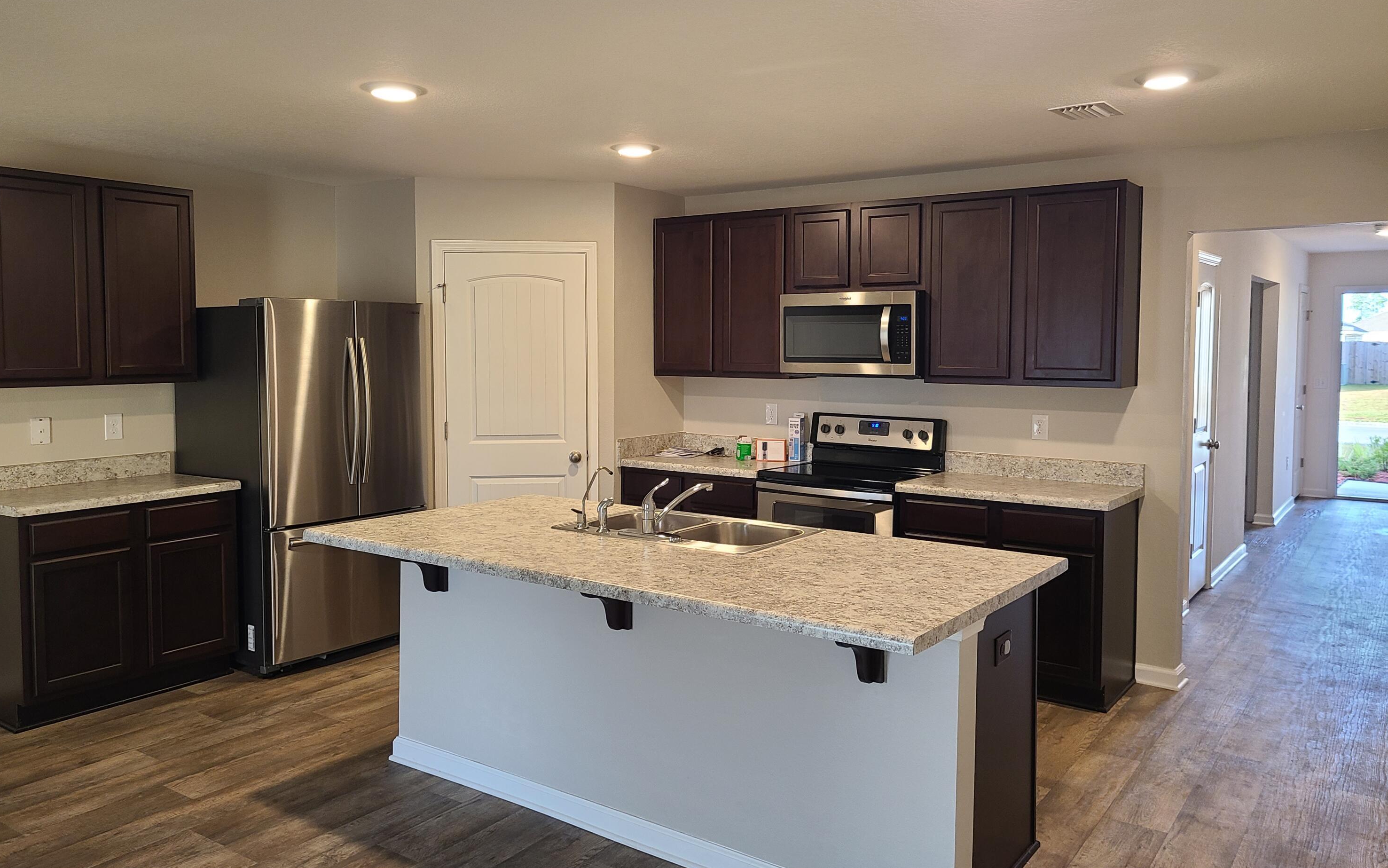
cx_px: 685
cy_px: 418
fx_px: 1059
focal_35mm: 28
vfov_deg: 44.5
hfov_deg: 66.5
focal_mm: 5.4
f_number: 1.8
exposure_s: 1/60
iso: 160
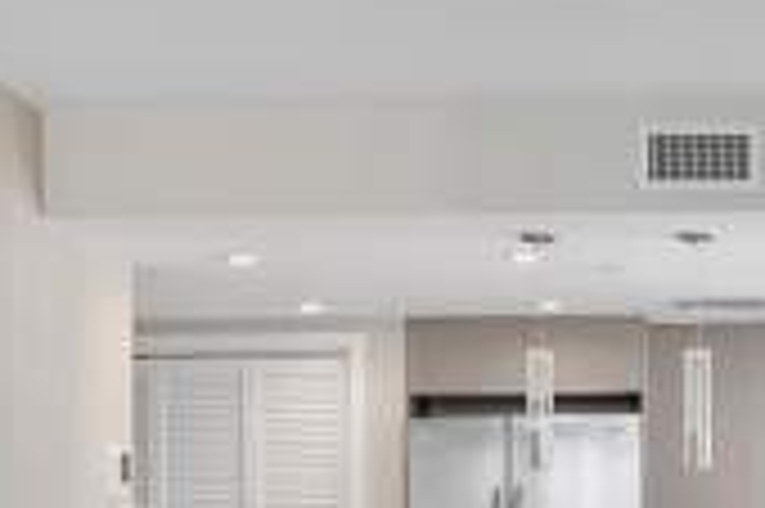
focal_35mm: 99
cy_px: 582
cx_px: 770
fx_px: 2102
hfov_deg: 20.0
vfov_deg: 13.5
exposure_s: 1/125
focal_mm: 35
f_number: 8
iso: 640
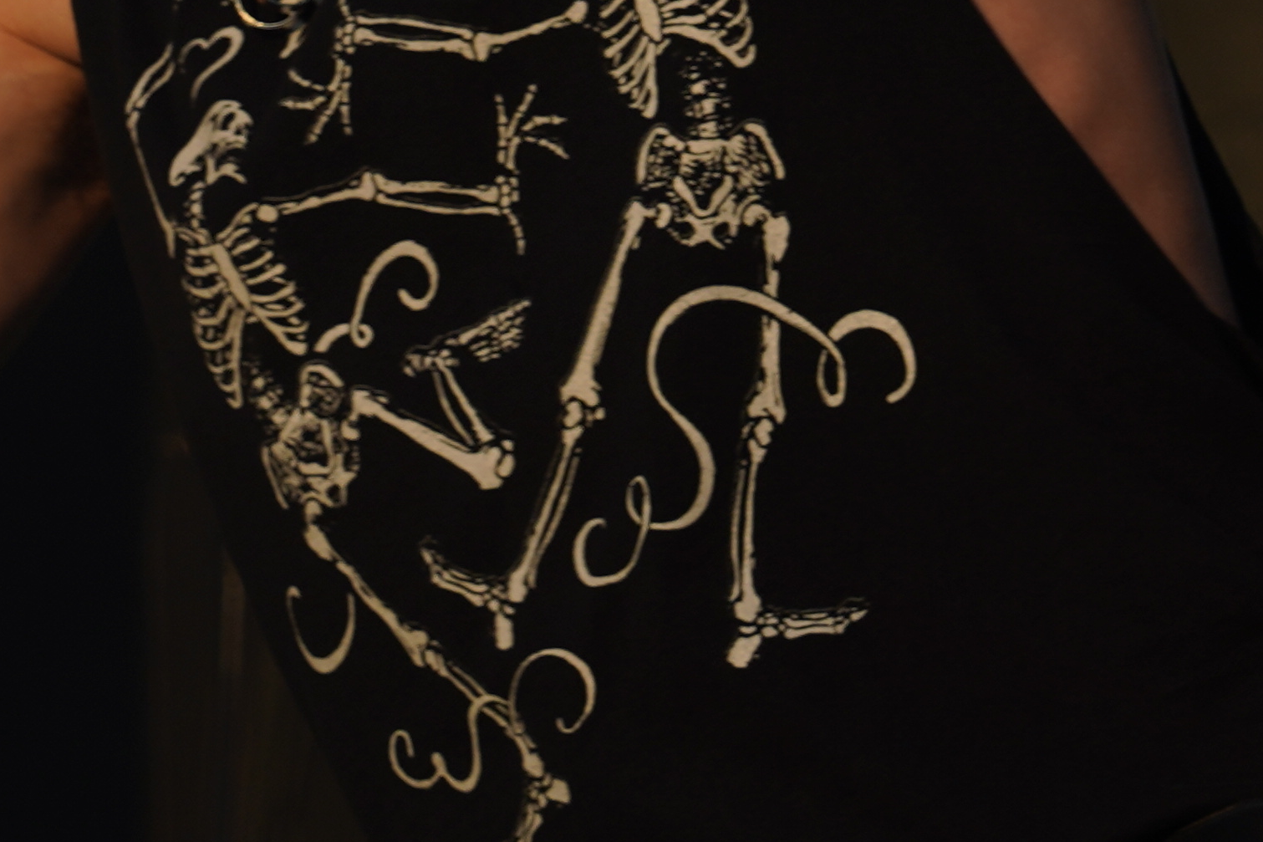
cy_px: 89
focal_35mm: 417
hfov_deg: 4.9
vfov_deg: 3.3
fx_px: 14627
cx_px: 352
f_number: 8
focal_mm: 105
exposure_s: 1/500
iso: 100
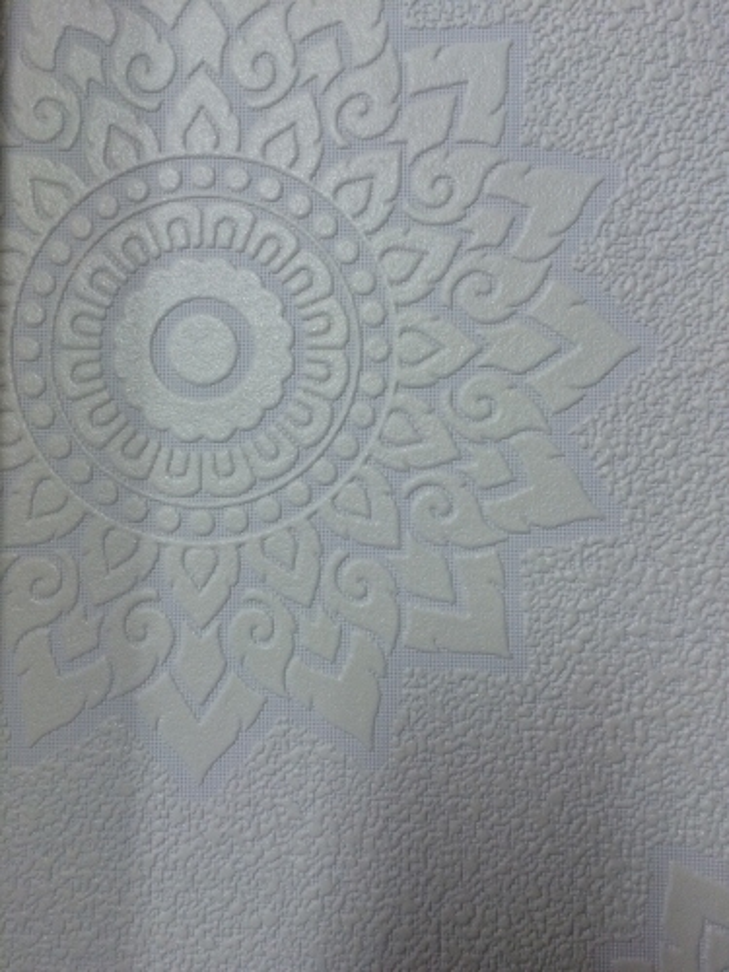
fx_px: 814
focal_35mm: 29
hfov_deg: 48.2
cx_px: 364
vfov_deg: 61.7
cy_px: 486
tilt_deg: -88.3
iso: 50
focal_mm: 4.15
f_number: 2.2
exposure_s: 1/33
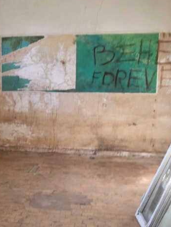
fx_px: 507
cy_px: 125
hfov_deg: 18.5
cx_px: -14
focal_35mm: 77
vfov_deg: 25.3
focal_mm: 4.28
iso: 80
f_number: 2.4
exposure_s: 1/20
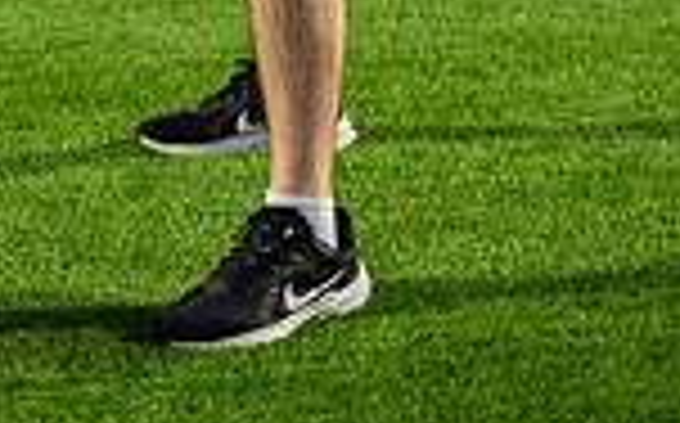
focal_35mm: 152
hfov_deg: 13.6
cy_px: -518
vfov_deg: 8.1
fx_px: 2814
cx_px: 11
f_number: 1.8
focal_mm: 50
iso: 800
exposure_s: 1/400
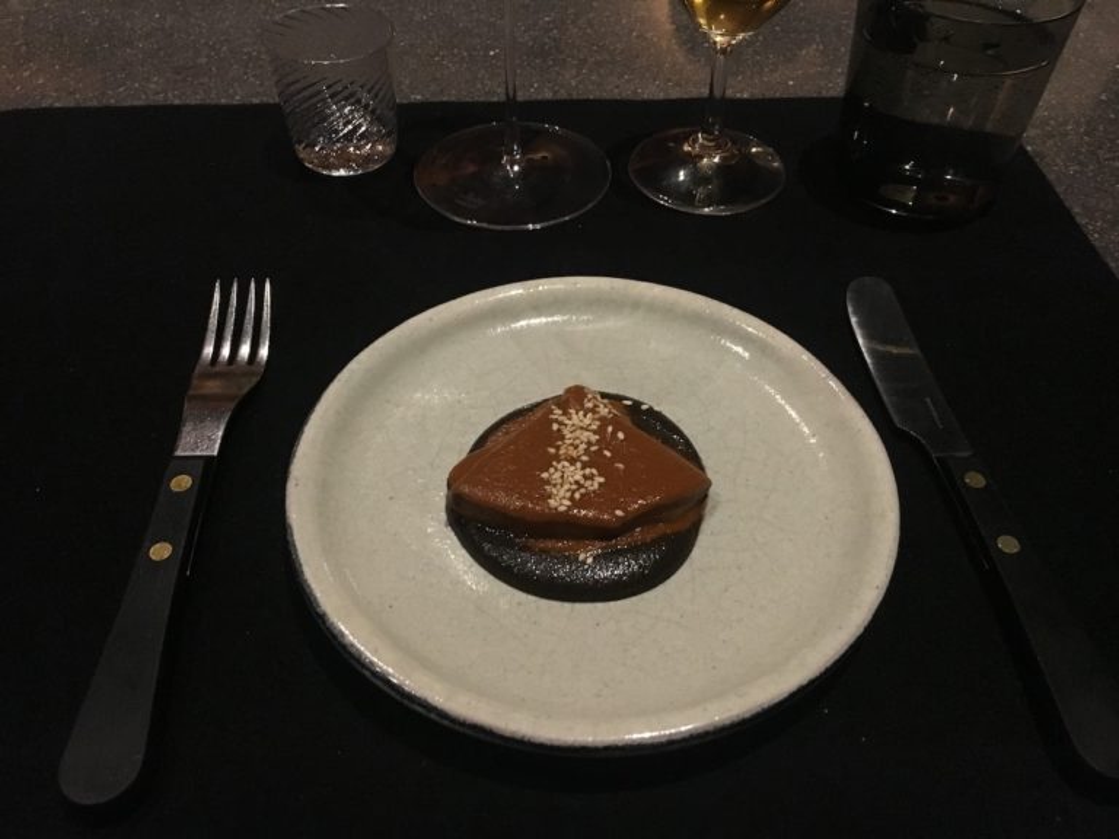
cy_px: 420
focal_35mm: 29
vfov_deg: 48.2
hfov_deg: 61.7
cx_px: 560
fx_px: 937
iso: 320
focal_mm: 4.15
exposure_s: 1/15
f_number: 2.2
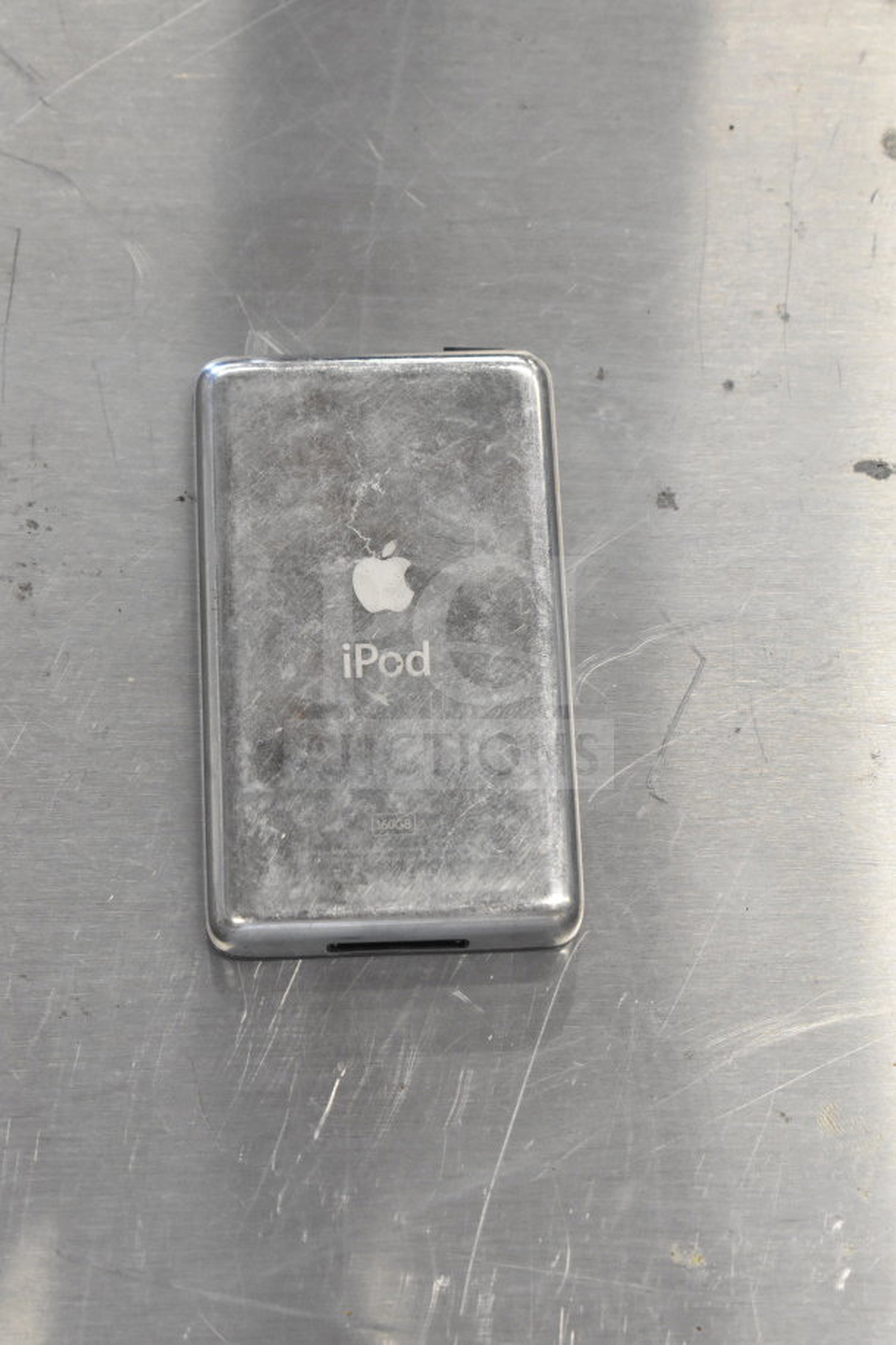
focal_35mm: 82
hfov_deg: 16.6
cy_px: 672
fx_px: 3080
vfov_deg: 24.6
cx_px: 448
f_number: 5.6
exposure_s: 1/100
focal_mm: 55
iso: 3200
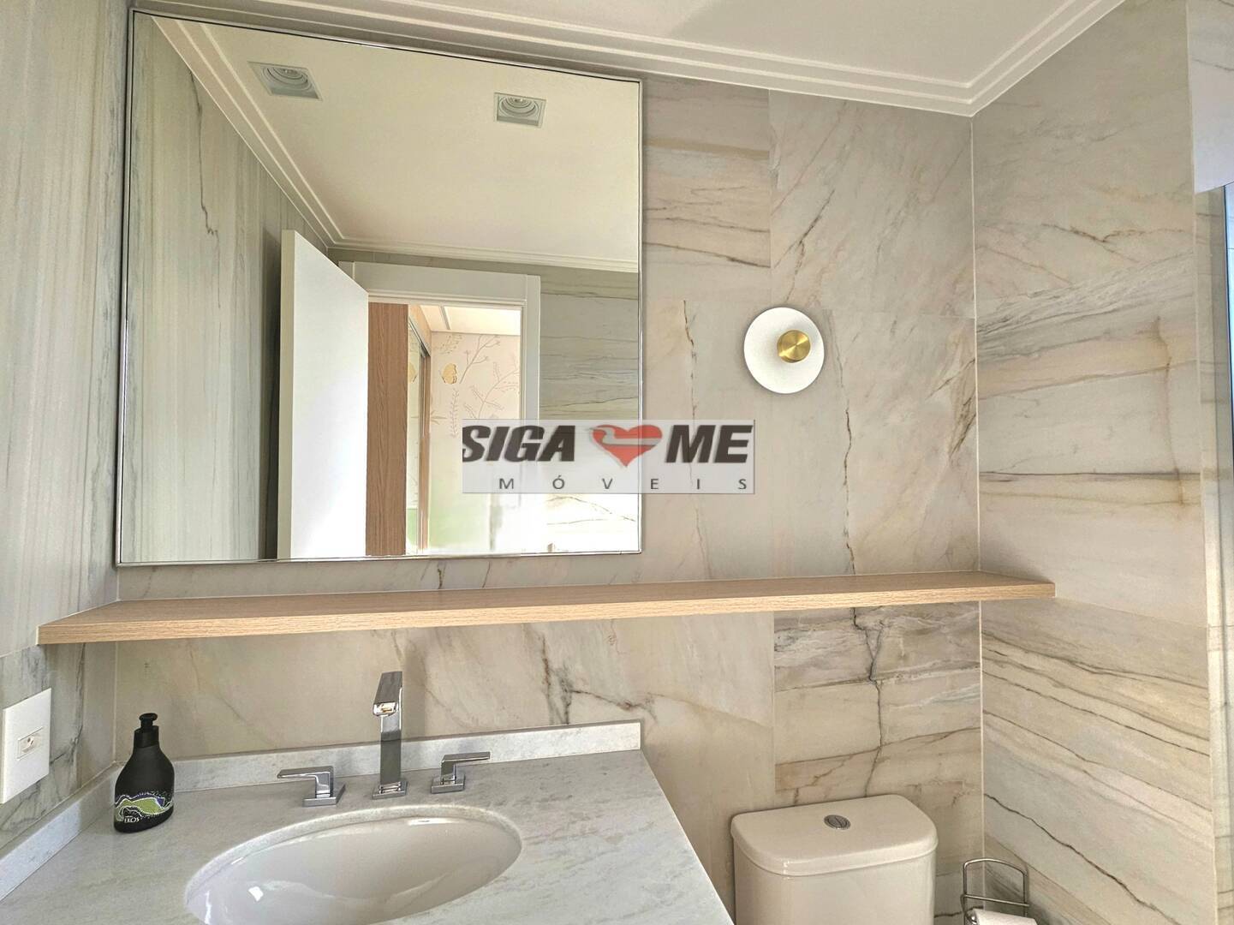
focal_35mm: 13
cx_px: 617
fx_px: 463
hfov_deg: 106.2
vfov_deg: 89.9
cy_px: 462
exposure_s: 1/370
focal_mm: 2.2
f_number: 2.2
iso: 125
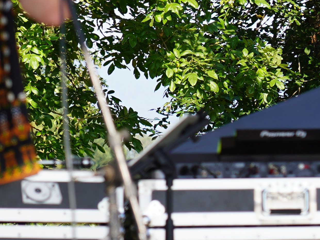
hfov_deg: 4.0
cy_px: -32
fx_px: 4512
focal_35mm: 488
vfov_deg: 3.0
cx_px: -295
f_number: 5.6
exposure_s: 1/160
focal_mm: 105
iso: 100
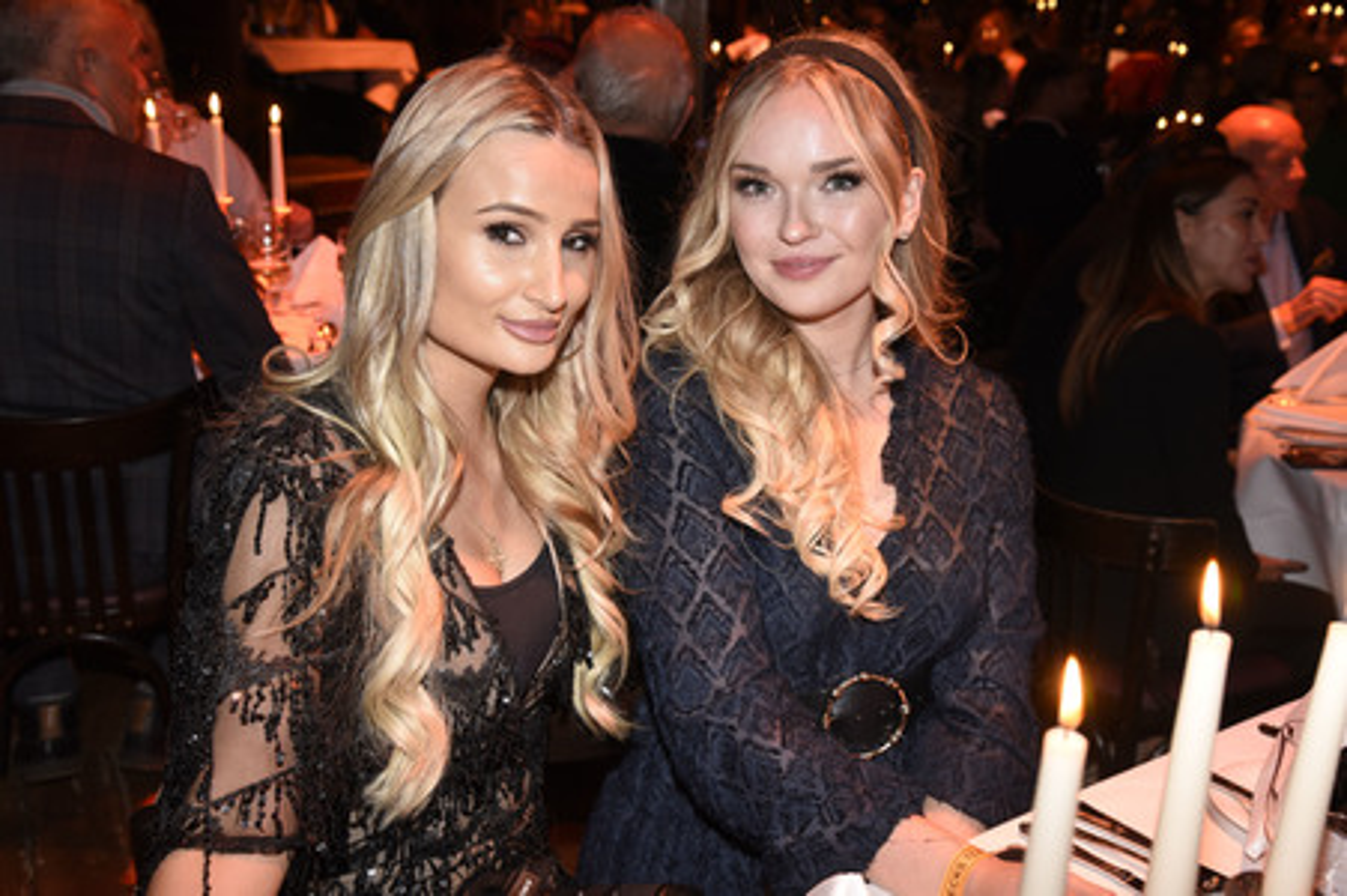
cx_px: 674
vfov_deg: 30.5
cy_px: 448
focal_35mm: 44
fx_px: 1645
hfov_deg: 44.5
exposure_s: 1/60
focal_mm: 44
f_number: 6.3
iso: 1600
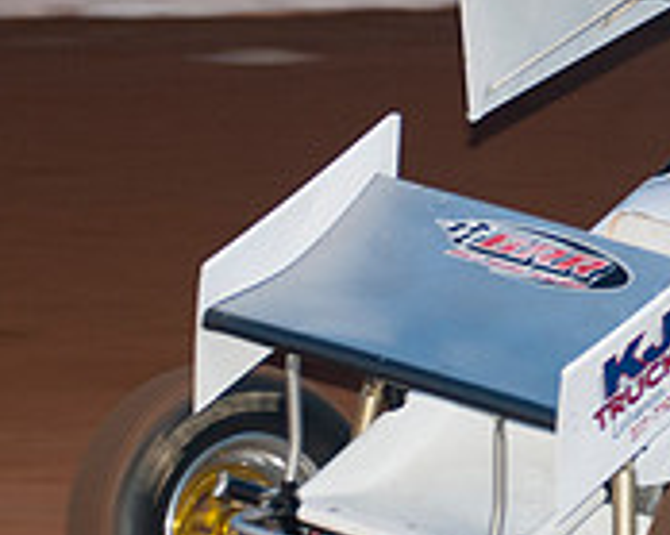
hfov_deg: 4.8
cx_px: 743
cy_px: 142
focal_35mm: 405
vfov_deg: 3.8
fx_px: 8026
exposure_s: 1/320
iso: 250
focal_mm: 86
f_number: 3.2
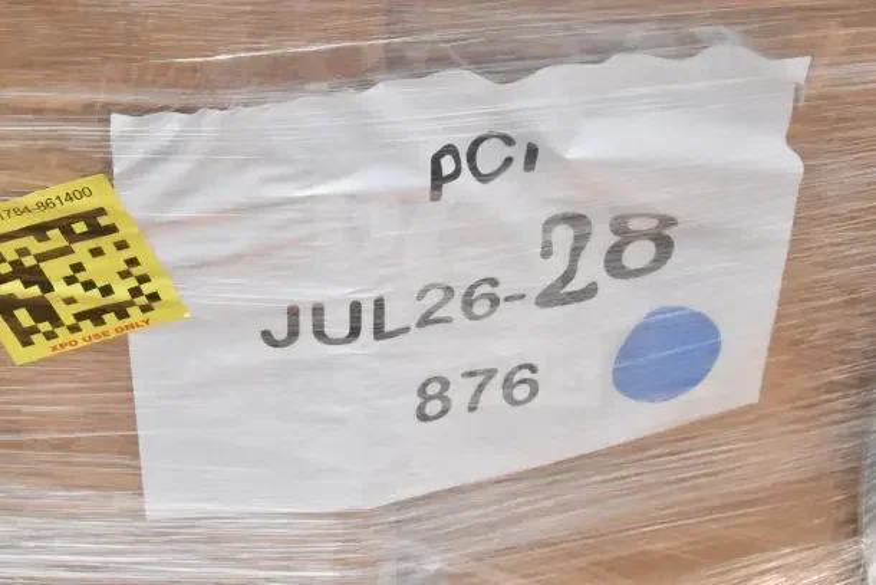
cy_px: 292
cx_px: 438
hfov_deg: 24.6
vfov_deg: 16.6
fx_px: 2008
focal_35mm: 82
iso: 6400
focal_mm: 55
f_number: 18
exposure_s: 1/1250
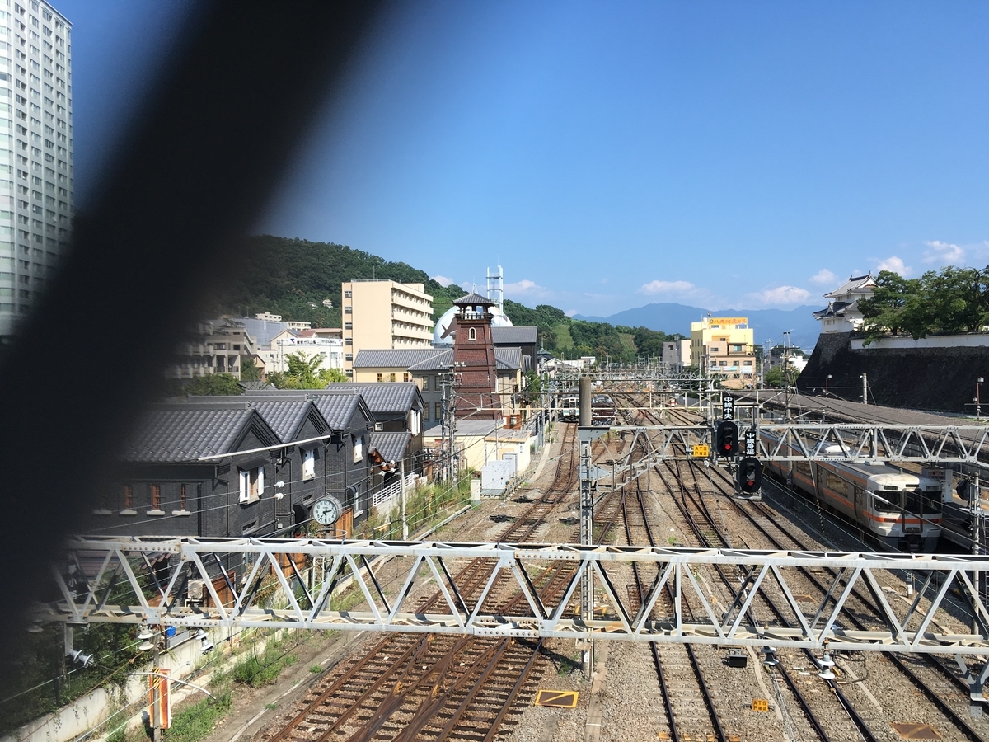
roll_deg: +0.6
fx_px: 829
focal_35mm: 29
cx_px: 494
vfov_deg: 48.2
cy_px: 371
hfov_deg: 61.7
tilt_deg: -0.5
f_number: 2.2
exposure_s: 1/1241
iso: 25
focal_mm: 4.15
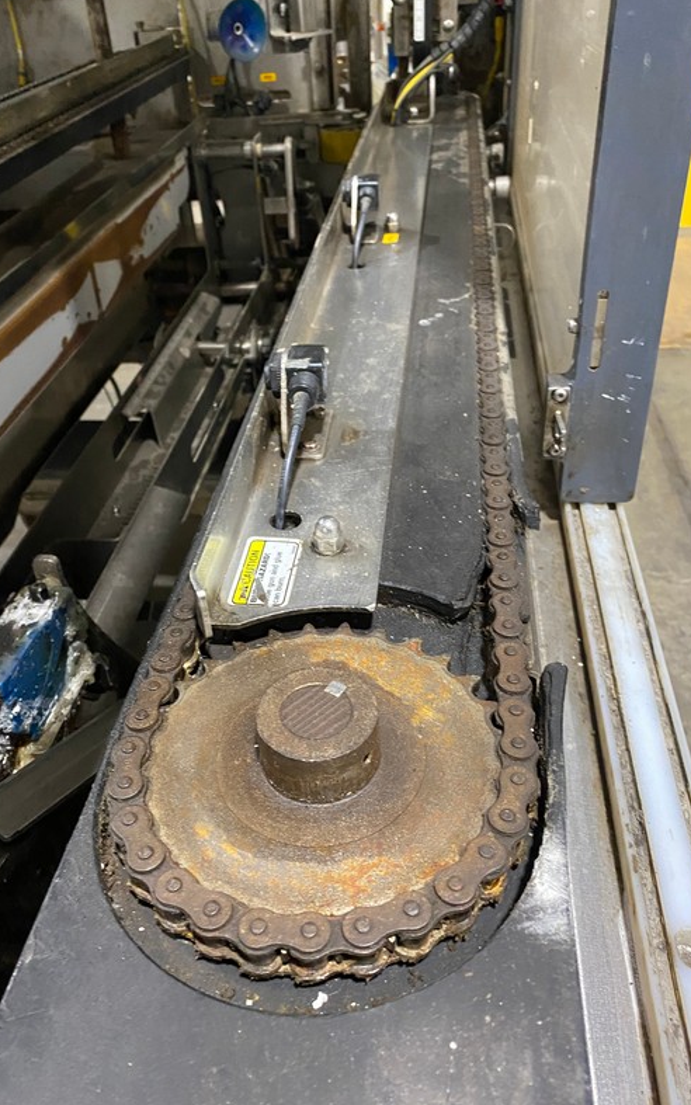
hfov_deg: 44.5
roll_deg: +4.7
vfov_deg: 66.5
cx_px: 322
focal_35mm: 28
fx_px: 844
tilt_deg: -35.2
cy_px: 548
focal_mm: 4.25
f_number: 1.8
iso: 500
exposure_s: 1/40
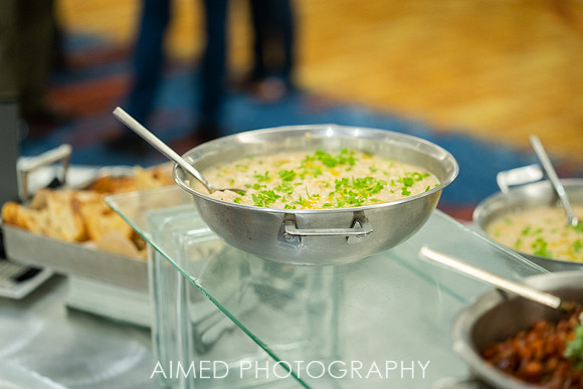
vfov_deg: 19.5
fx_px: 1134
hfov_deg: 28.8
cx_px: 292
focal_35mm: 70
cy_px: 194
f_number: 2.8
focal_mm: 70
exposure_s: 1/160
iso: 1250
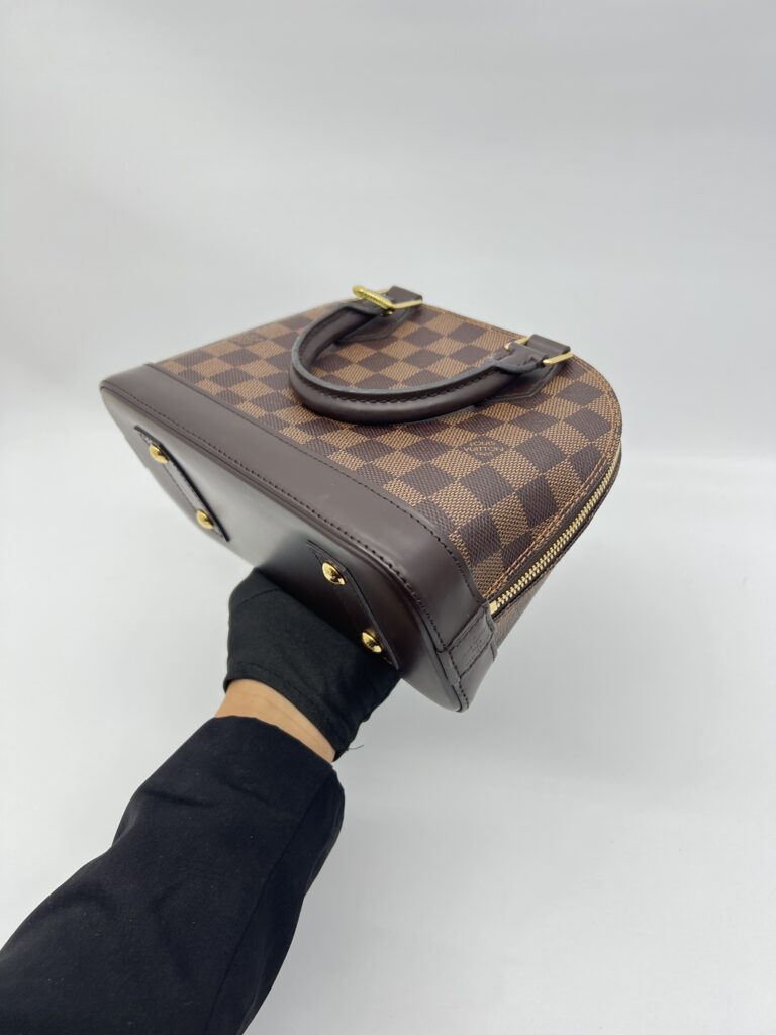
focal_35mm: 26
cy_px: 518
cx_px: 388
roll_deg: +6.5
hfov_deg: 53.1
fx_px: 777
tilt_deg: -39.9
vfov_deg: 67.3
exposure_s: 1/100
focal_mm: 5.7
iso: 40
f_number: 1.5
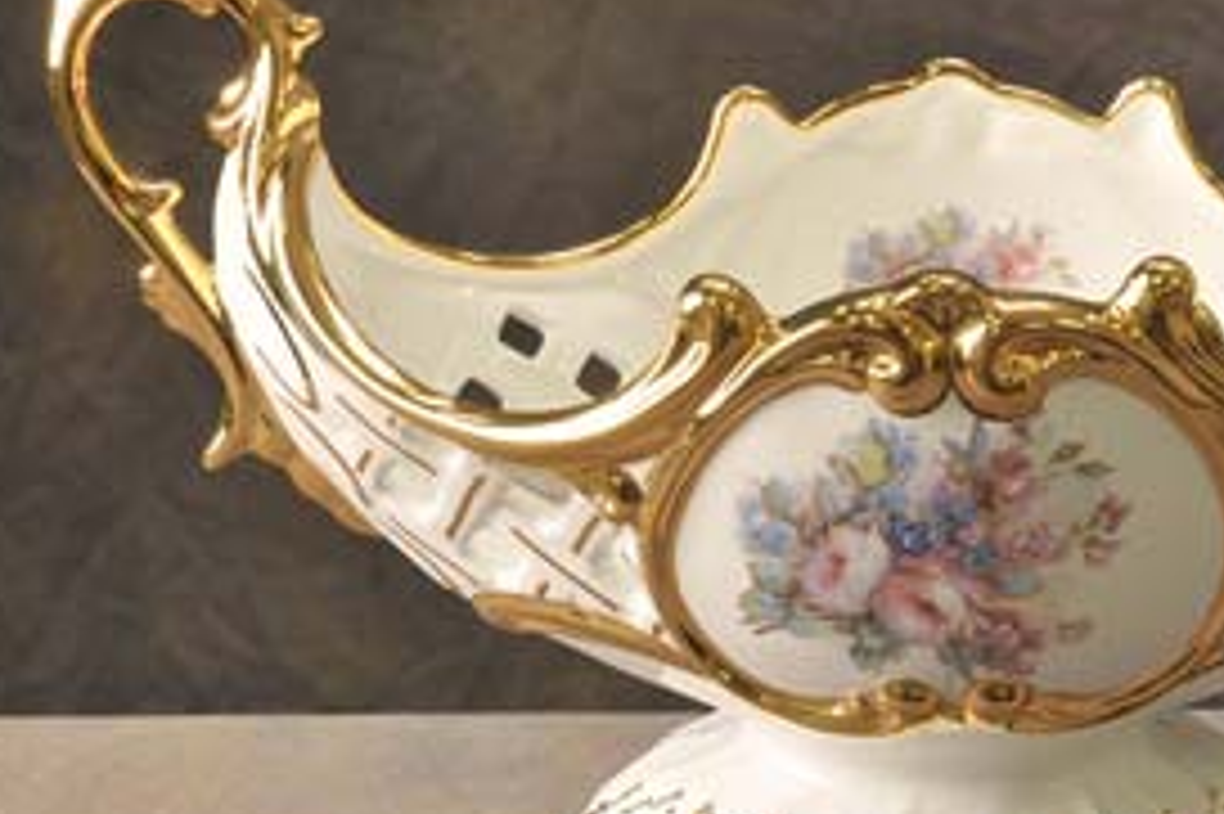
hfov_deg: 11.5
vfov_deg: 7.7
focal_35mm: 179
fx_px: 6079
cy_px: 405
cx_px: 950
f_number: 11
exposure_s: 1/100
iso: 640
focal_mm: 65
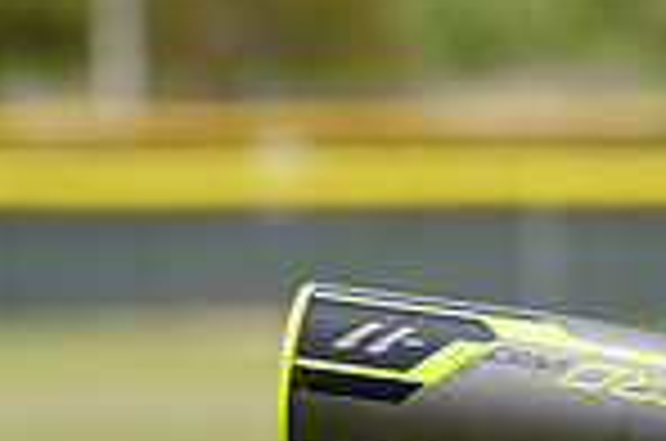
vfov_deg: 1.9
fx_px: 13421
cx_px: 1080
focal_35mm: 727
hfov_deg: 2.8
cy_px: 628
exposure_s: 1/250
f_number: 9
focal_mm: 185
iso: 100
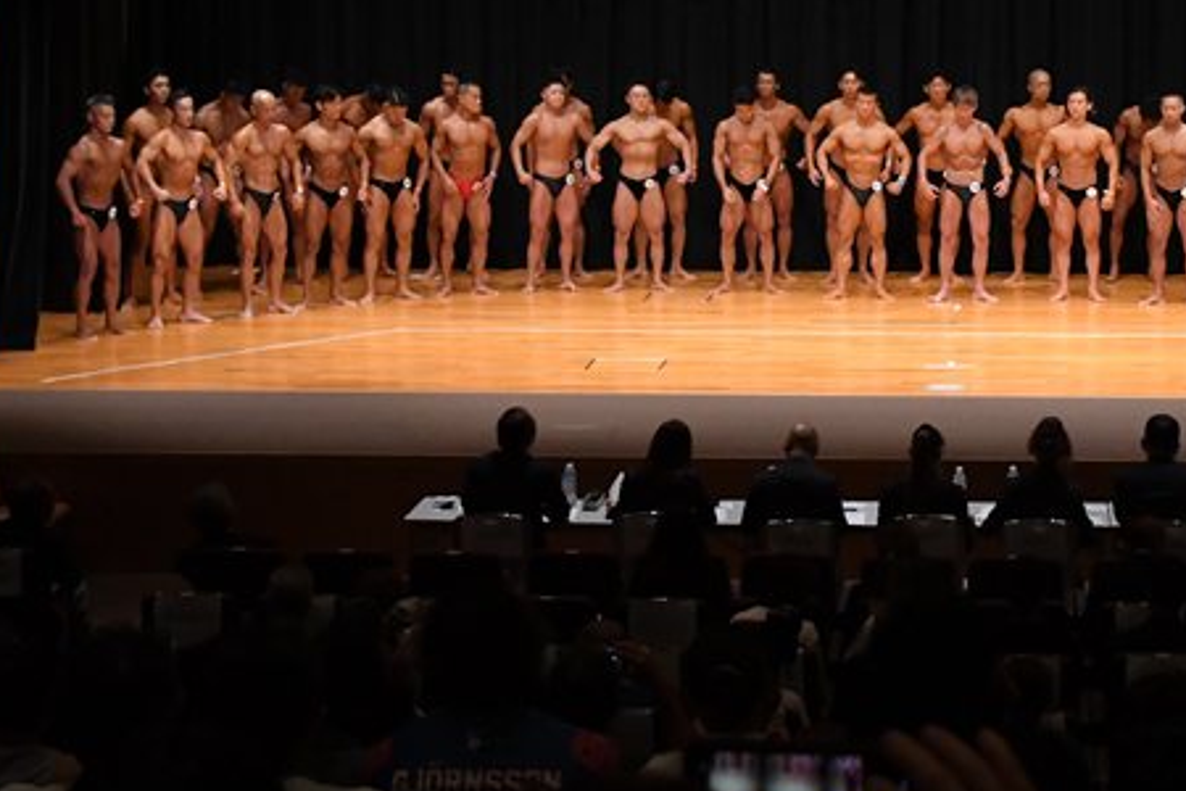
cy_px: 153
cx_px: 950
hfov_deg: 21.6
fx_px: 3064
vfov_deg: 14.6
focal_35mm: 93
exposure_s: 1/400
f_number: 5.6
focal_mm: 36
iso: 4000
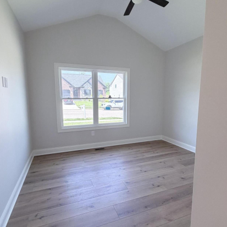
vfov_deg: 74.8
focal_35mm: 20
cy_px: 117
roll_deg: -0.2
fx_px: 148
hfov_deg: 74.8
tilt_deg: -7.3
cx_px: 115
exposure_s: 1/120
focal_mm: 2.22
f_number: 2.2
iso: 200
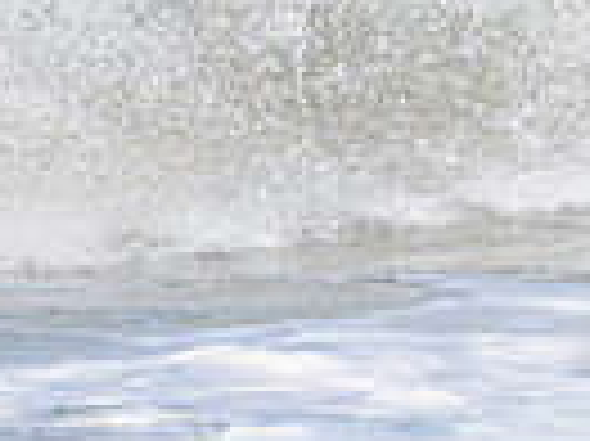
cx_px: 491
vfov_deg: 0.5
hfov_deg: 0.6
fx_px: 54542
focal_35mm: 3203
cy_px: -178
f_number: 5.6
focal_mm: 500
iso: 720
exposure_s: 1/4000
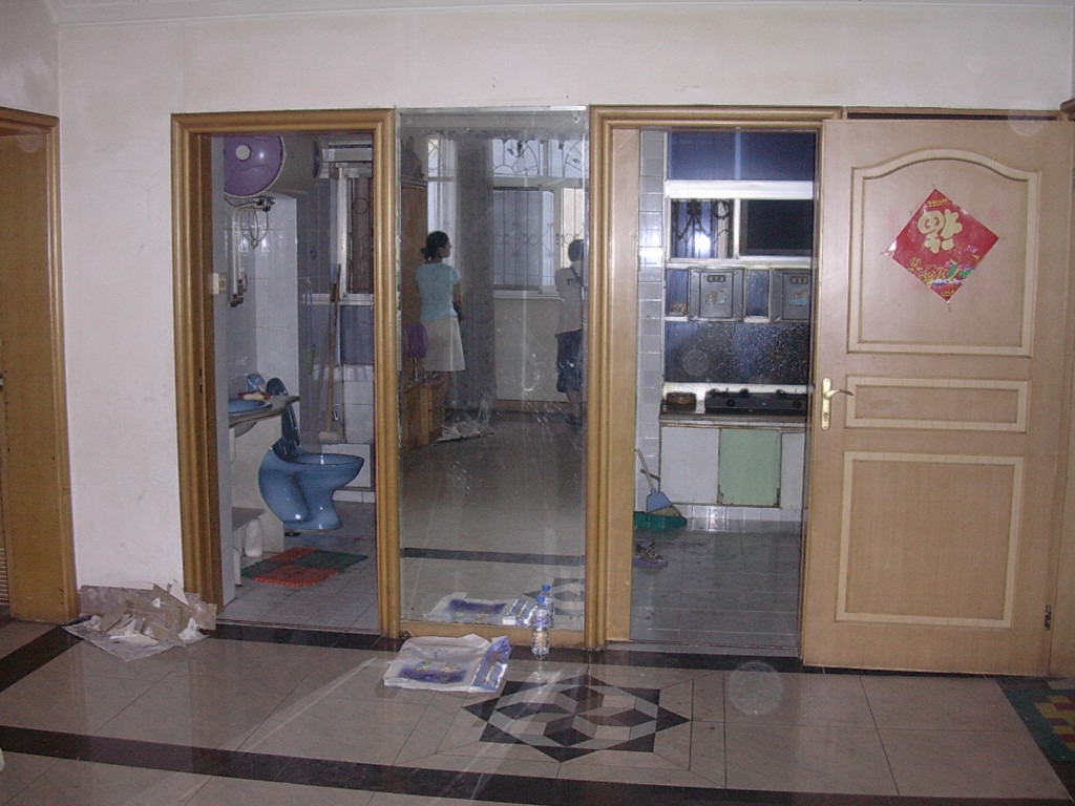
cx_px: 538
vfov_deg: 38.7
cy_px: 403
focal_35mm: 37
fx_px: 1149
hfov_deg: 50.1
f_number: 2.7
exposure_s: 1/64
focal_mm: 5.6
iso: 89
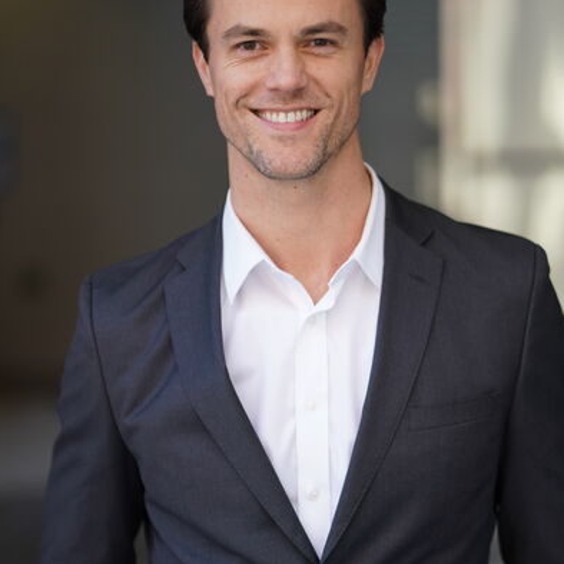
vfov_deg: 15.0
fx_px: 2138
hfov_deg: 15.0
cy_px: 336
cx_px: 275
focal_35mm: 116
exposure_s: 1/1000
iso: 500
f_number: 1.8
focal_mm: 85
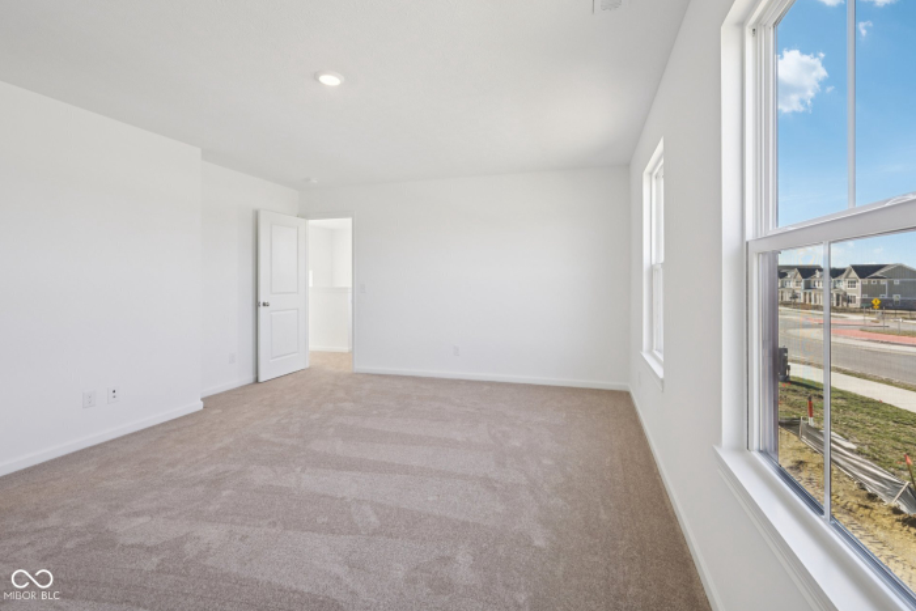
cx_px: 480
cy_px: 285
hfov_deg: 100.3
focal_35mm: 15
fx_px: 382
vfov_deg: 77.3
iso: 100
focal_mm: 14
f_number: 8
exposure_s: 1/40
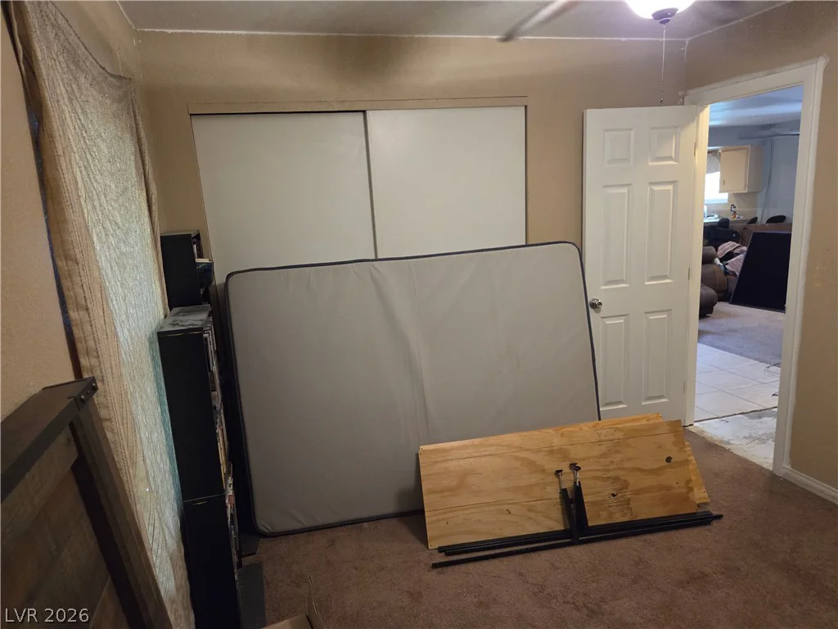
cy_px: 314
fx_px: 557
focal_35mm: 23
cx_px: 419
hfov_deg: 73.9
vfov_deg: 58.9
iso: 1600
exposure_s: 1/120
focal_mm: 5.4
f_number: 1.8
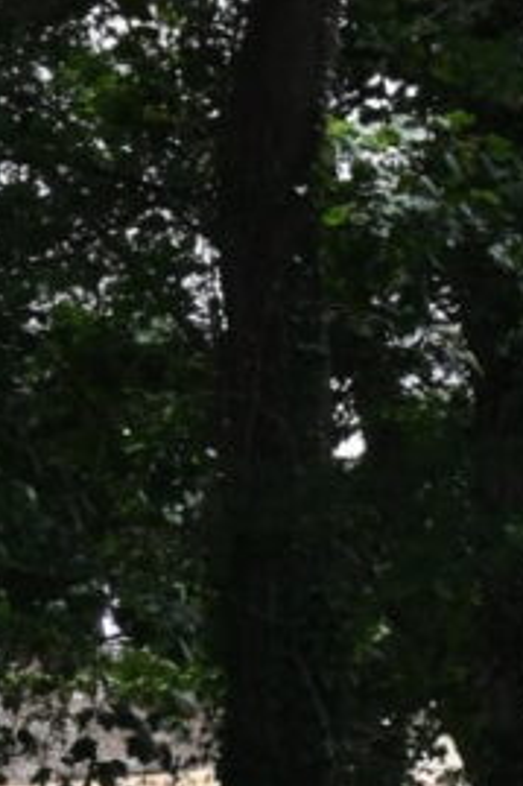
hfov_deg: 2.9
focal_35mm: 473
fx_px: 10320
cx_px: 901
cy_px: 1666
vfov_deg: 4.3
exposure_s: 1/100
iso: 200
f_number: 13
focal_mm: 62
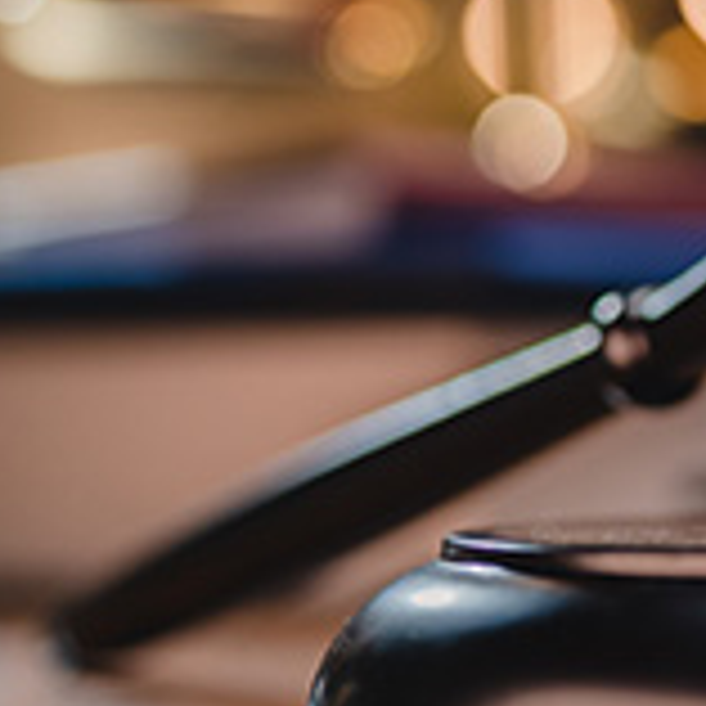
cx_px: 1333
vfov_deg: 15.4
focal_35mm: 113
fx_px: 2607
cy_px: 360
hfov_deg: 13.6
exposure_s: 1/125
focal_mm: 35
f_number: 2
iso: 100
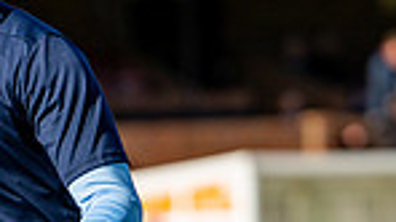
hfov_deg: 3.6
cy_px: 385
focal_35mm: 608
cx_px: 48
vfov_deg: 2.0
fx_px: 6380
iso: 100
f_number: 1.6
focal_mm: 85
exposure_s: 1/8000
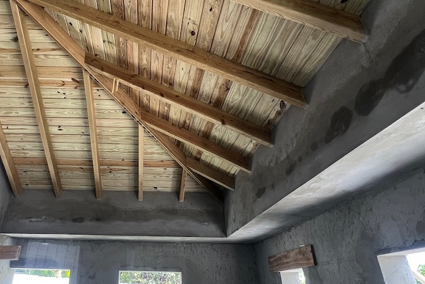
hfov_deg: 71.8
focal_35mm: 24
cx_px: 146
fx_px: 283
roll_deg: -1.4
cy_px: 136
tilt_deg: +26.2
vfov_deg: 53.1
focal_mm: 1.57
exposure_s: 1/99
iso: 100
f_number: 1.8
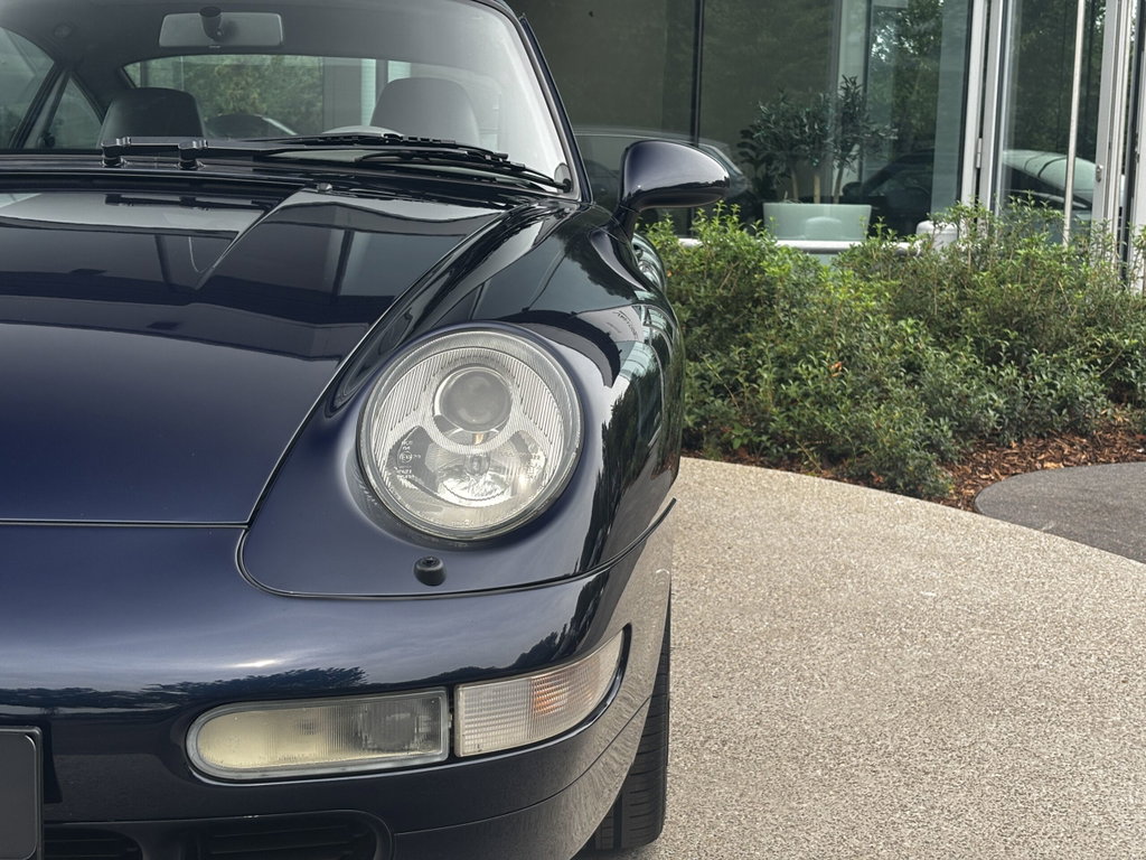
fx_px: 1722
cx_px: 573
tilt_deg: -6.0
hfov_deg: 36.8
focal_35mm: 52
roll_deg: -2.0
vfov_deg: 28.0
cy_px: 430
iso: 32
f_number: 1.6
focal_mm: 5.96
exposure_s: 1/361
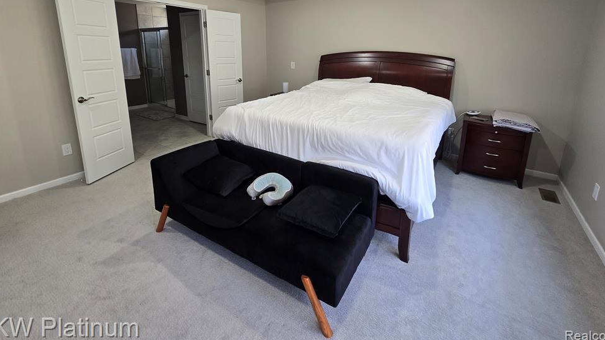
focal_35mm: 15
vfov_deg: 68.0
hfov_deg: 103.0
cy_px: 106
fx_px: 241
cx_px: 308
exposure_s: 1/60
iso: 160
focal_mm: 2.2
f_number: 2.2
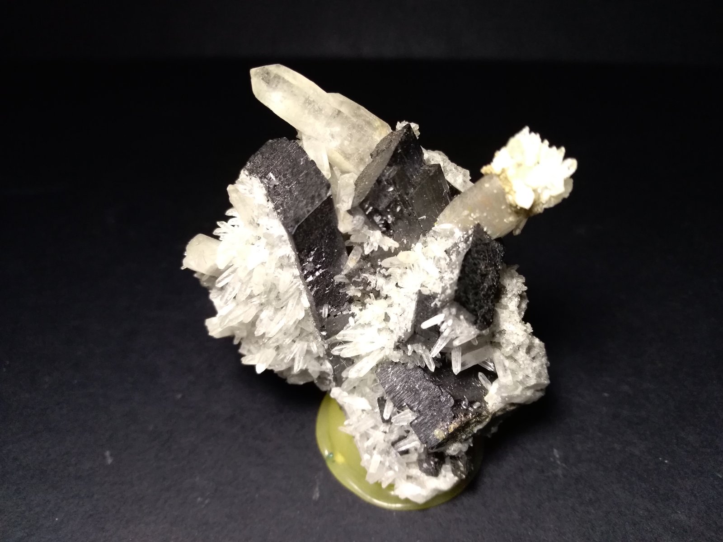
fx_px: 543
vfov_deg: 53.1
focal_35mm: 26
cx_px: 362
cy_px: 271
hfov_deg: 67.3
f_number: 2
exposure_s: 1/30
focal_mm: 3.54
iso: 574
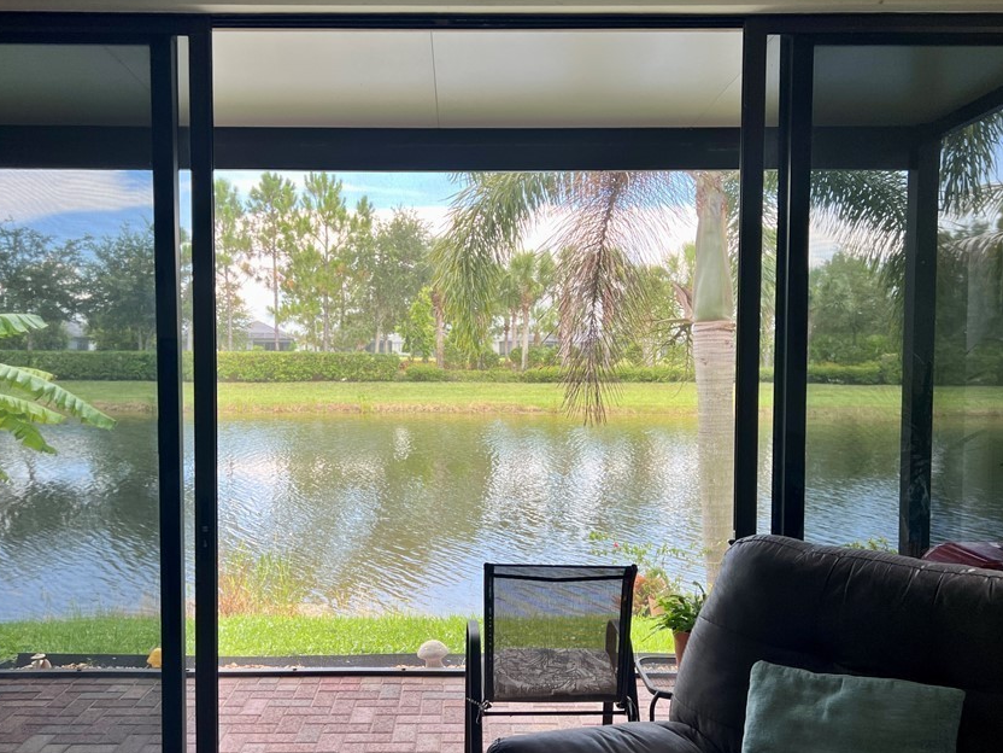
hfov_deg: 56.8
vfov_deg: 44.2
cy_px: 392
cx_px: 467
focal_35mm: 32
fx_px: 927
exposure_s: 1/123
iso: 32
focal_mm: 5.7
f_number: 1.5
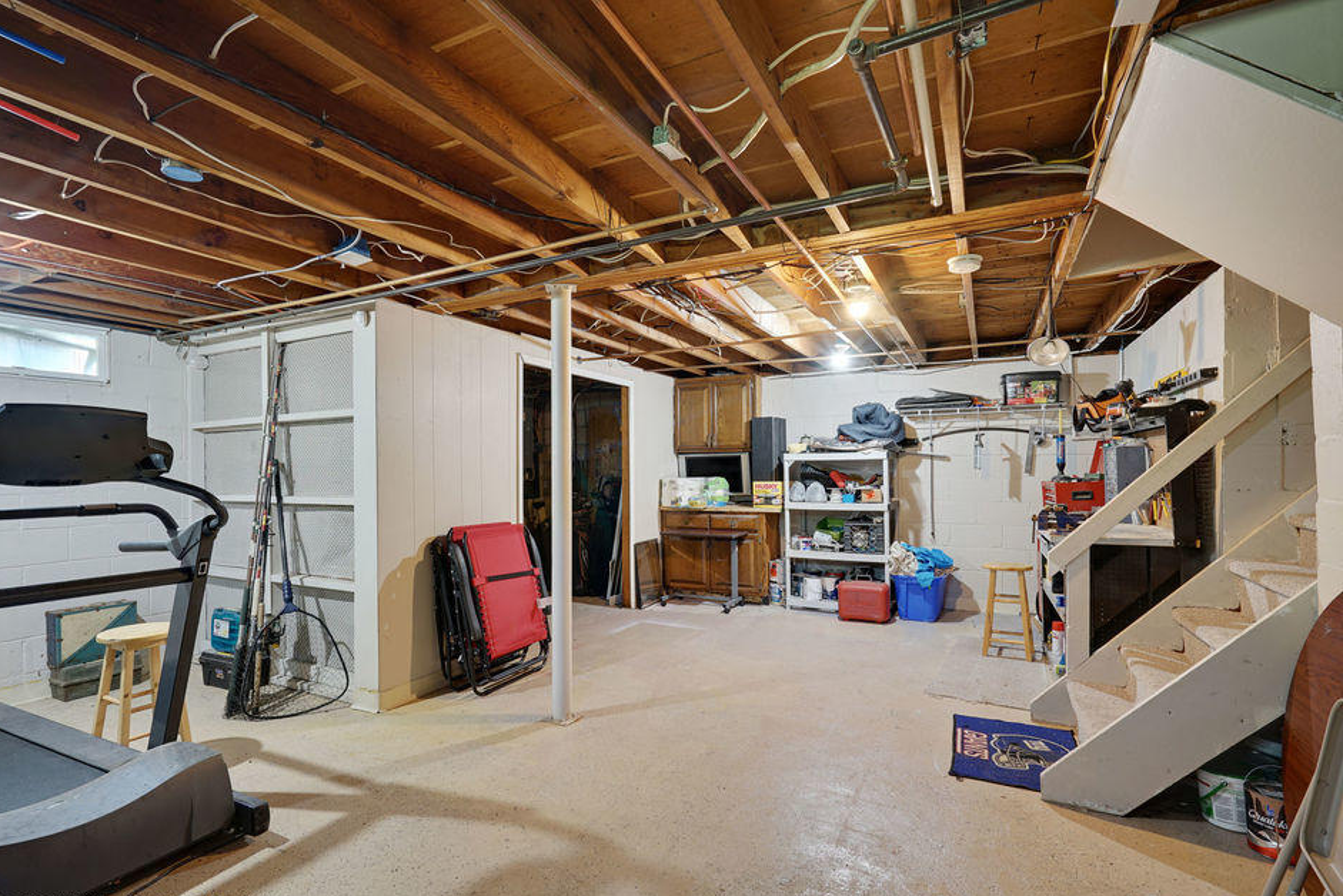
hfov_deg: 93.2
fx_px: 634
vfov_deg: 70.5
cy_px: 464
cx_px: 641
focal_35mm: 17
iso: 200
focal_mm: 16
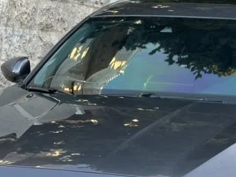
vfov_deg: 16.3
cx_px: 203
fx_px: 614
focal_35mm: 90
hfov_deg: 21.4
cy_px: 137
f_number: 1.78
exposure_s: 1/121
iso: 64
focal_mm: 6.86
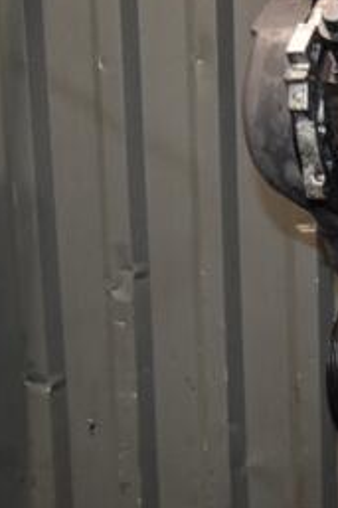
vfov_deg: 26.3
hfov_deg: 15.6
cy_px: 245
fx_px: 1086
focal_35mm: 77
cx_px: 569
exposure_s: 1/60
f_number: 5
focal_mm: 22
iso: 800
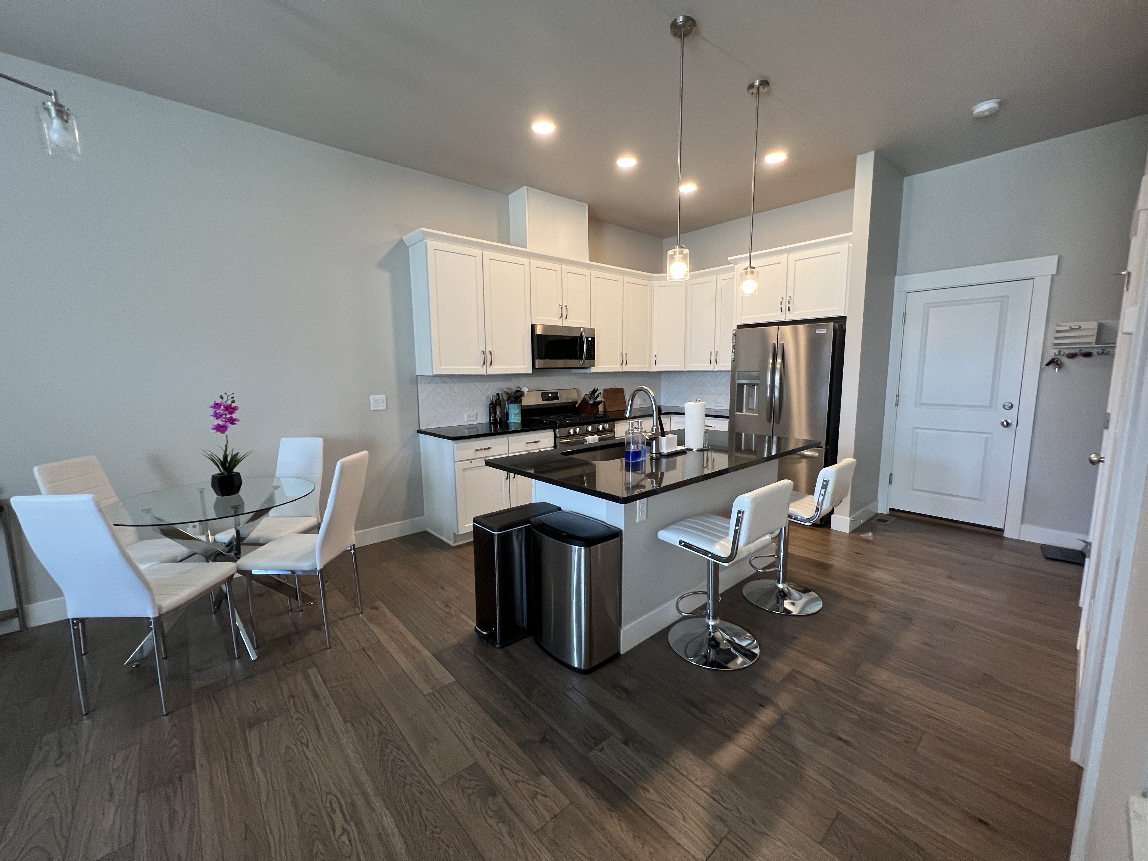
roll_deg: +0.4
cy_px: 430
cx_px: 574
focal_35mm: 13
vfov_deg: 89.9
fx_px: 431
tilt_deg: -8.0
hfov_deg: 106.2
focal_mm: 1.57
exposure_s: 1/120
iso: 250
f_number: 1.8
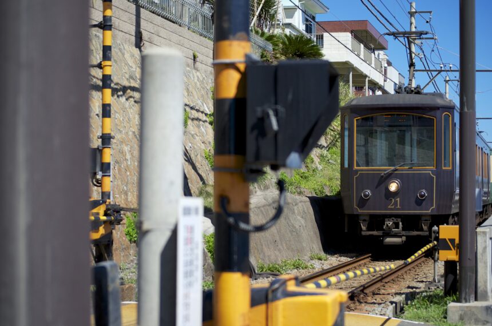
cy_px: 163
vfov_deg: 16.5
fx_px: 1125
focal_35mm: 82
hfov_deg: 24.7
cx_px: 246
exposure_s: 1/1500
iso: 100
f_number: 4
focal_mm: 55
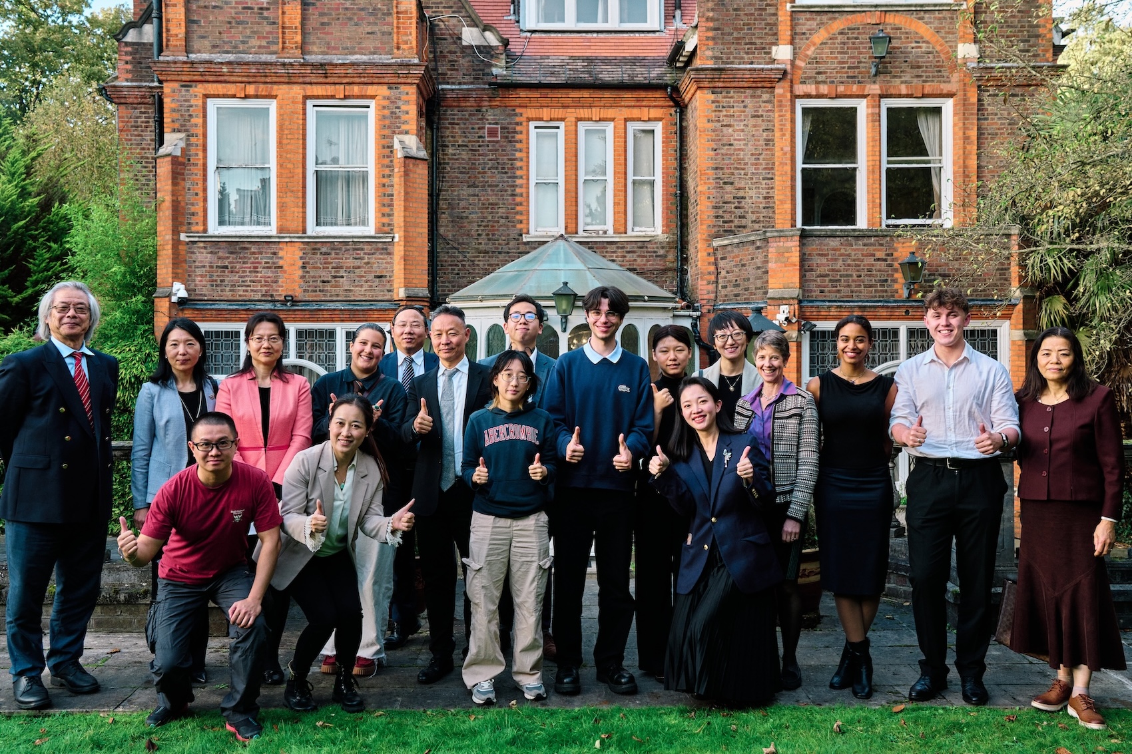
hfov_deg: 57.2
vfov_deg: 40.0
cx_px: 566
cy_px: 377
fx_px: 1037
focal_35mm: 33
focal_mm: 33
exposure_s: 1/250
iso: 1250
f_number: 6.3
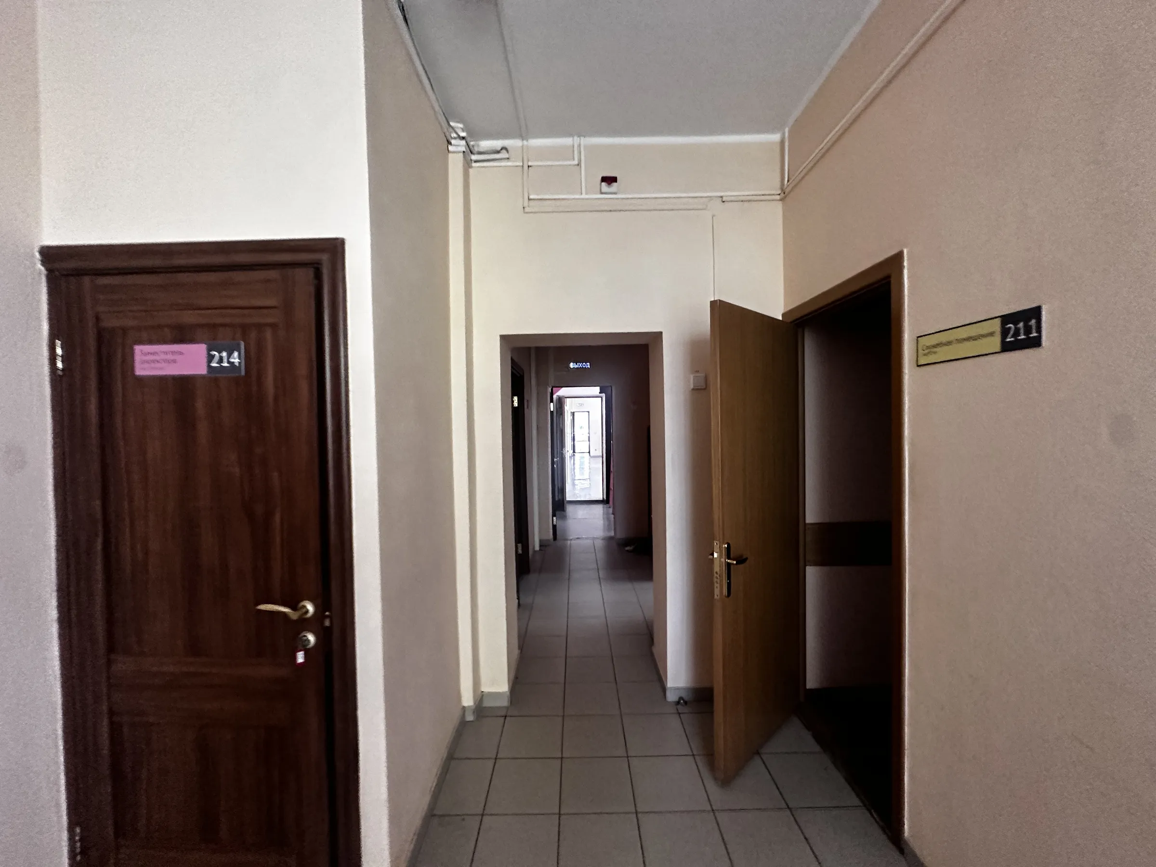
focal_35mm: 14
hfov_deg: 102.1
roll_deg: +0.2
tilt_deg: -4.5
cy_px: 434
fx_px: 468
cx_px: 578
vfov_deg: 85.7
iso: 400
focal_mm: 2.22
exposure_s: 1/60
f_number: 2.2
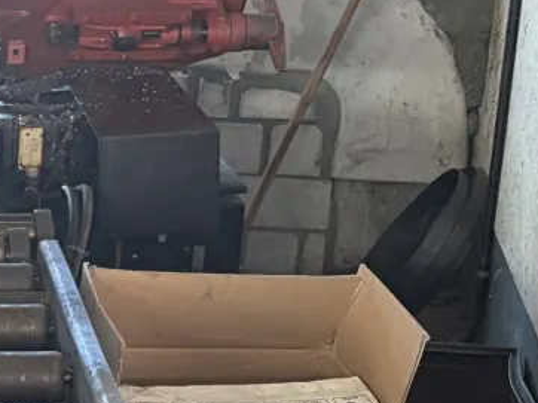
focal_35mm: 138
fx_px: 2143
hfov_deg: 13.8
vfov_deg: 10.6
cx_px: -153
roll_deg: +0.3
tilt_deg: -19.6
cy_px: 471
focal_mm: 5.96
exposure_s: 1/60
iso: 250
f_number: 1.6
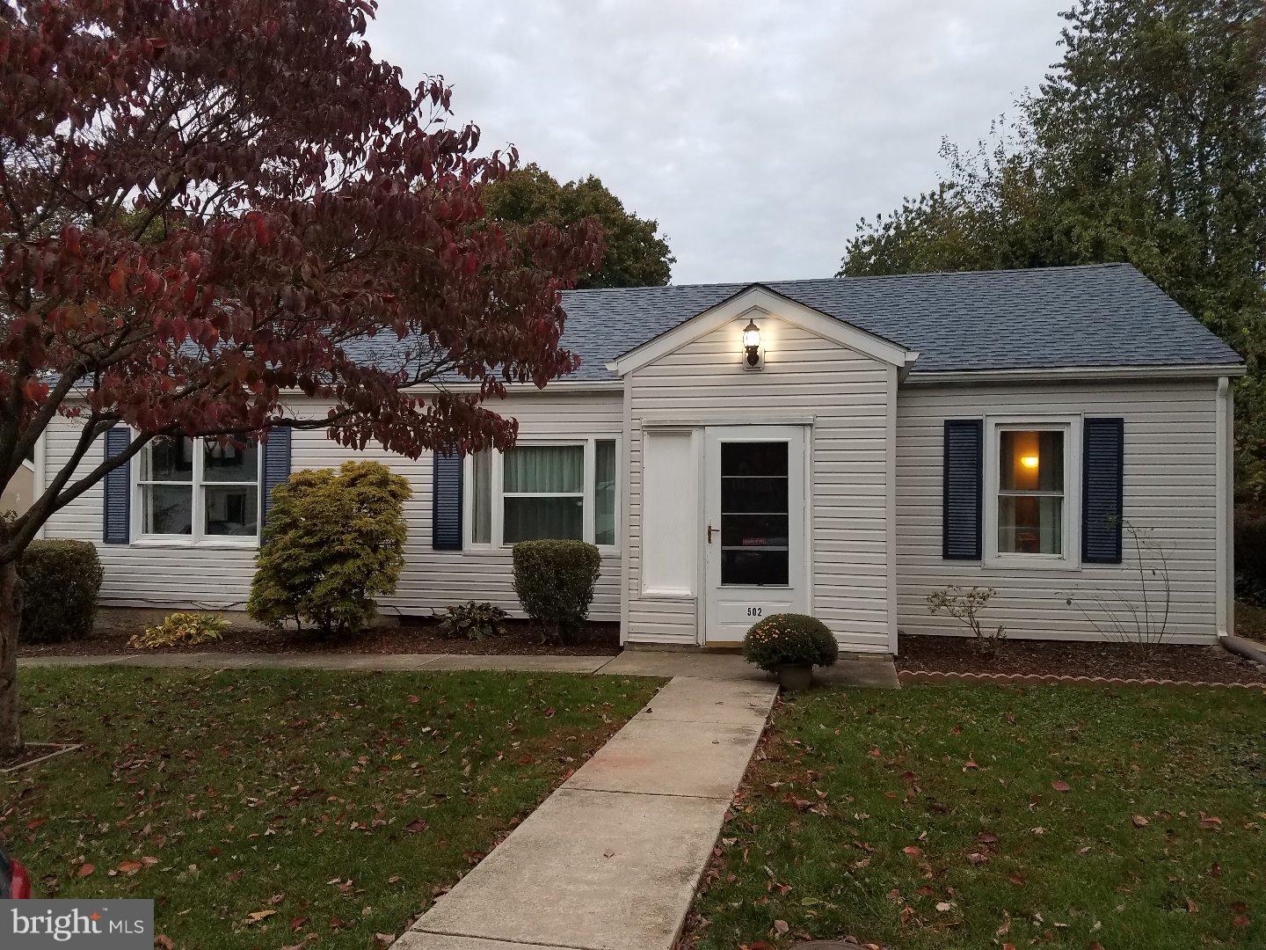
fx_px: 951
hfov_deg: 67.3
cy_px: 475
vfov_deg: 53.1
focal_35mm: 26
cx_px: 633
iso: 80
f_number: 1.7
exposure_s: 1/50
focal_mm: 4.2
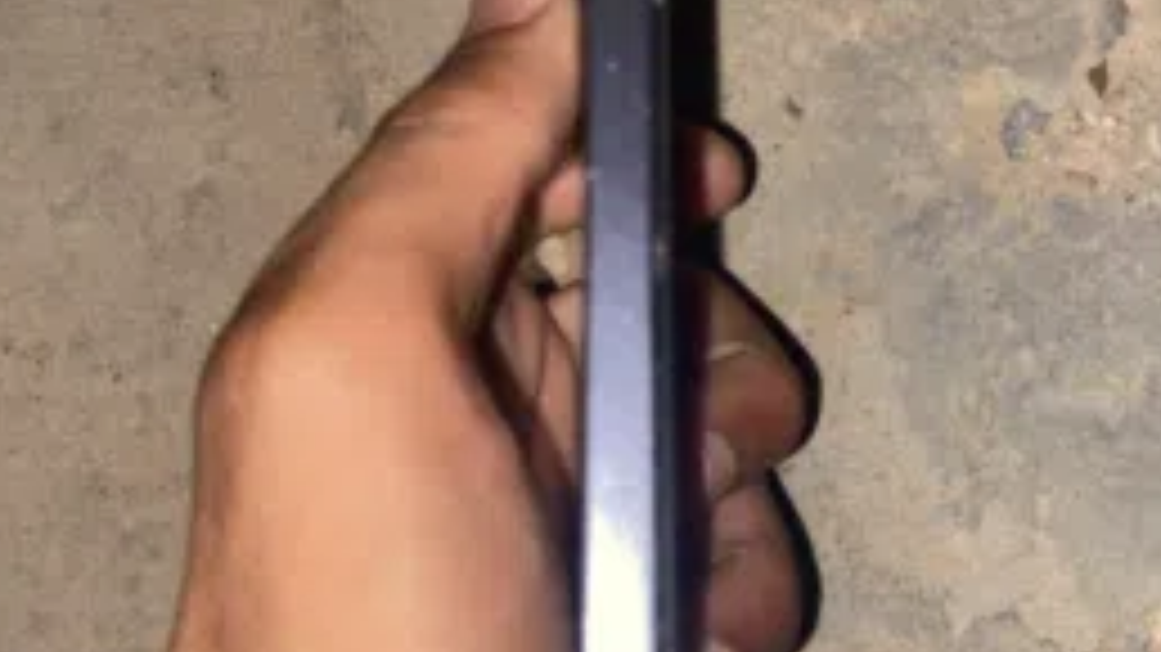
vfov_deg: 27.0
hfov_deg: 46.4
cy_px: 270
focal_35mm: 44
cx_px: 630
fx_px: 1354
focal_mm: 4.25
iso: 32
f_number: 1.8
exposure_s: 1/52
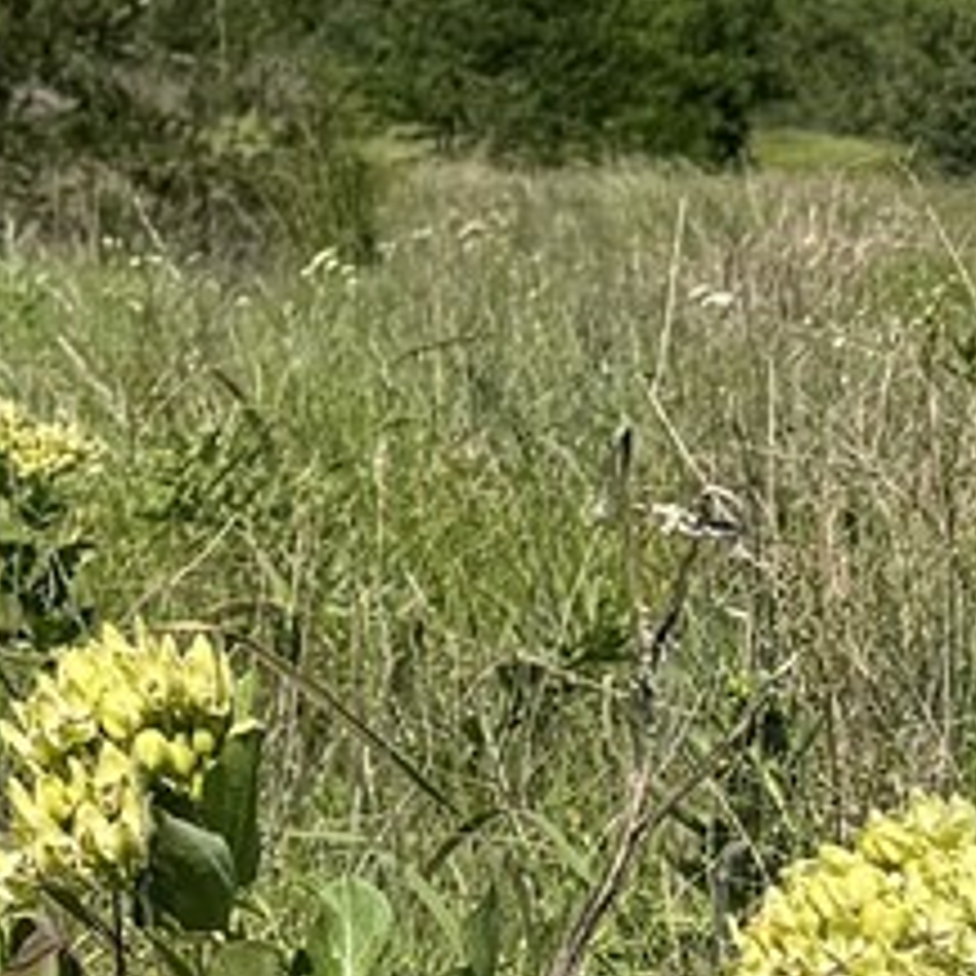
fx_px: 5997
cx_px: 724
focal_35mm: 188
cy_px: 306
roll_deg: -0.7
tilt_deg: -4.2
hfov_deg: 9.3
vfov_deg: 9.3
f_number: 1.78
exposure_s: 1/4950
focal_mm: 6.76
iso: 80
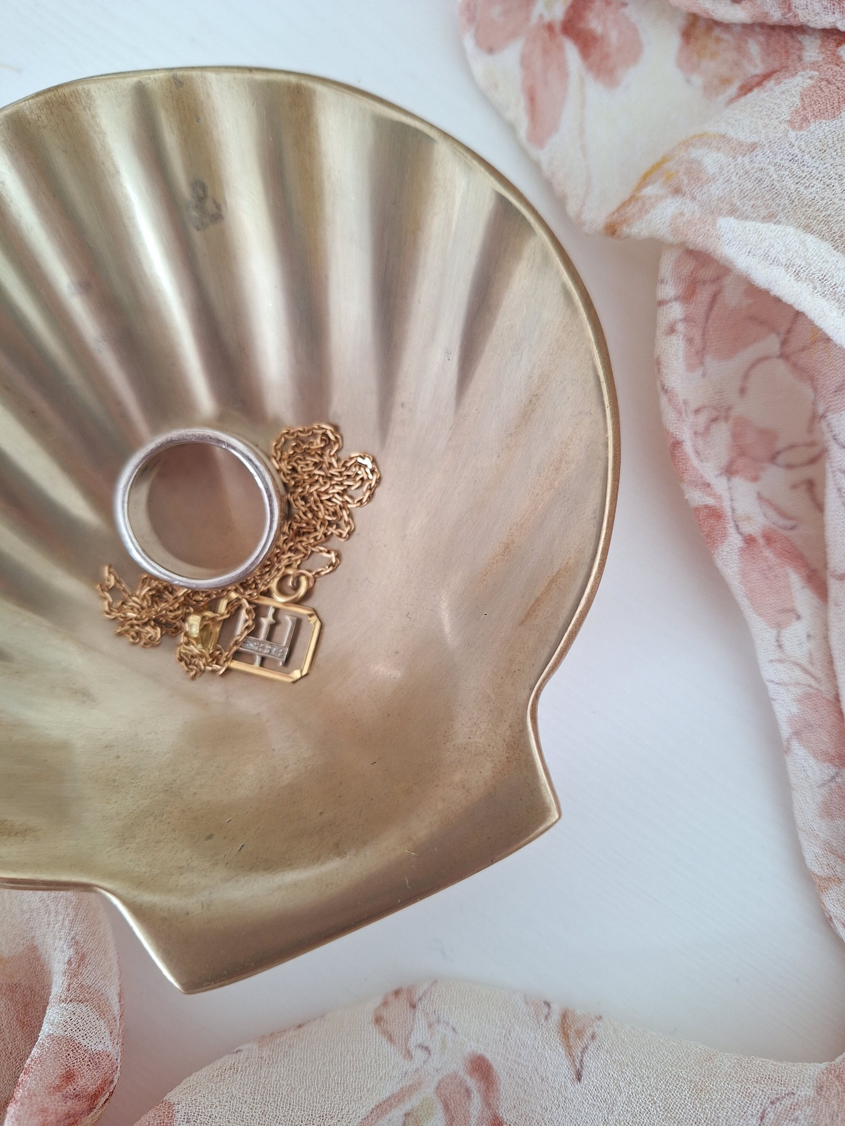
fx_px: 749
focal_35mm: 23
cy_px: 563
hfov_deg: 58.9
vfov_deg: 73.9
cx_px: 422
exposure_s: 1/33
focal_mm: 5.54
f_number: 1.8
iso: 200
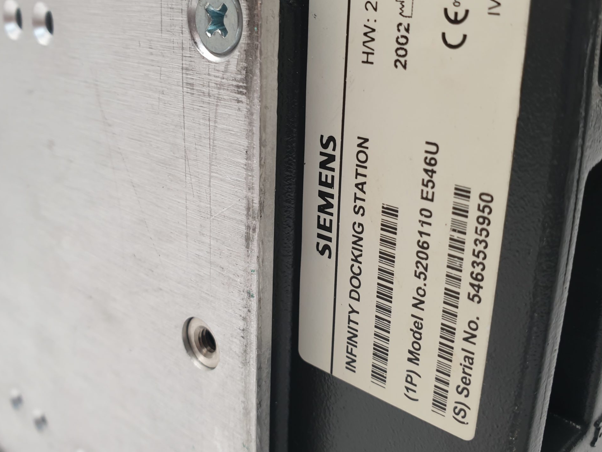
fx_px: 609
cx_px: 302
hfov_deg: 52.6
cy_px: 185
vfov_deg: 40.5
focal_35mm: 35
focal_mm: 4.3
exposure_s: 1/50
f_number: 2.4
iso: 64
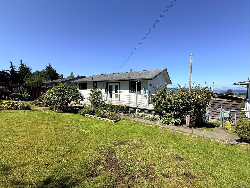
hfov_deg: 102.1
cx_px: 125
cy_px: 94
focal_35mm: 14
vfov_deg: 85.7
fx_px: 101
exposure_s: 1/2092
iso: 50
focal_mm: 2.22
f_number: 2.2
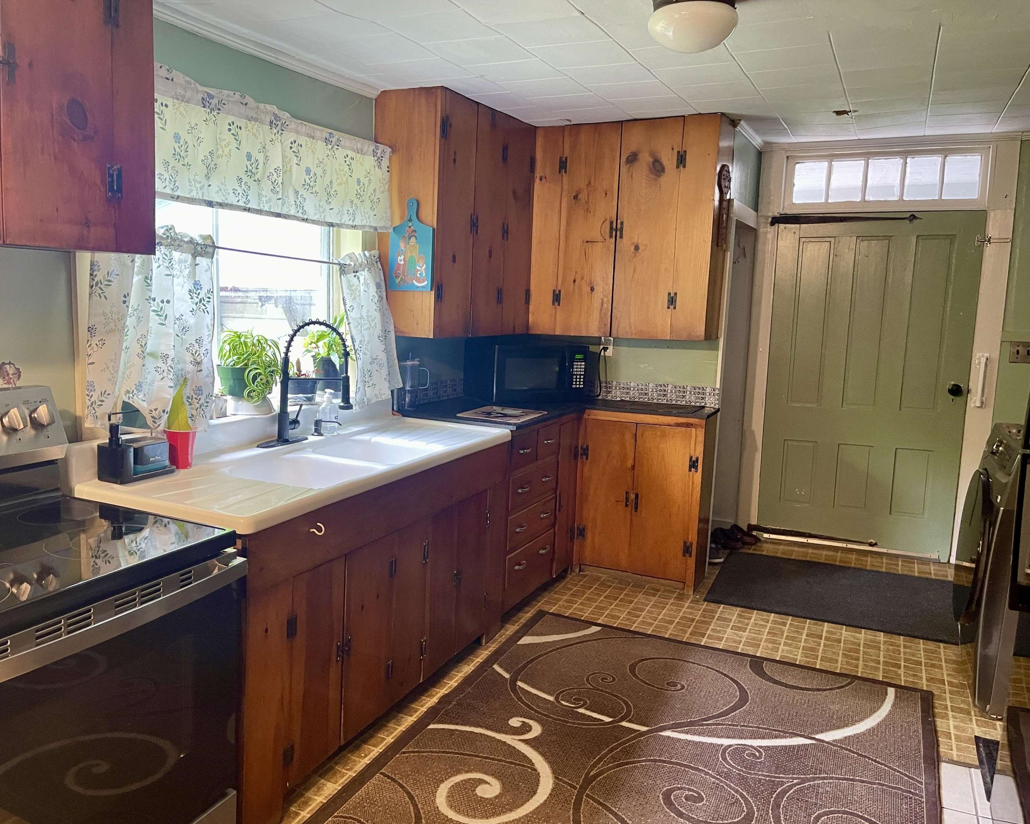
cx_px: 466
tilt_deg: -9.4
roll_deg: -2.2
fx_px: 823
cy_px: 426
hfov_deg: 63.9
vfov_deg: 53.2
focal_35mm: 27
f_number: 1.6
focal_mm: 5.1
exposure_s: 1/60
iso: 200
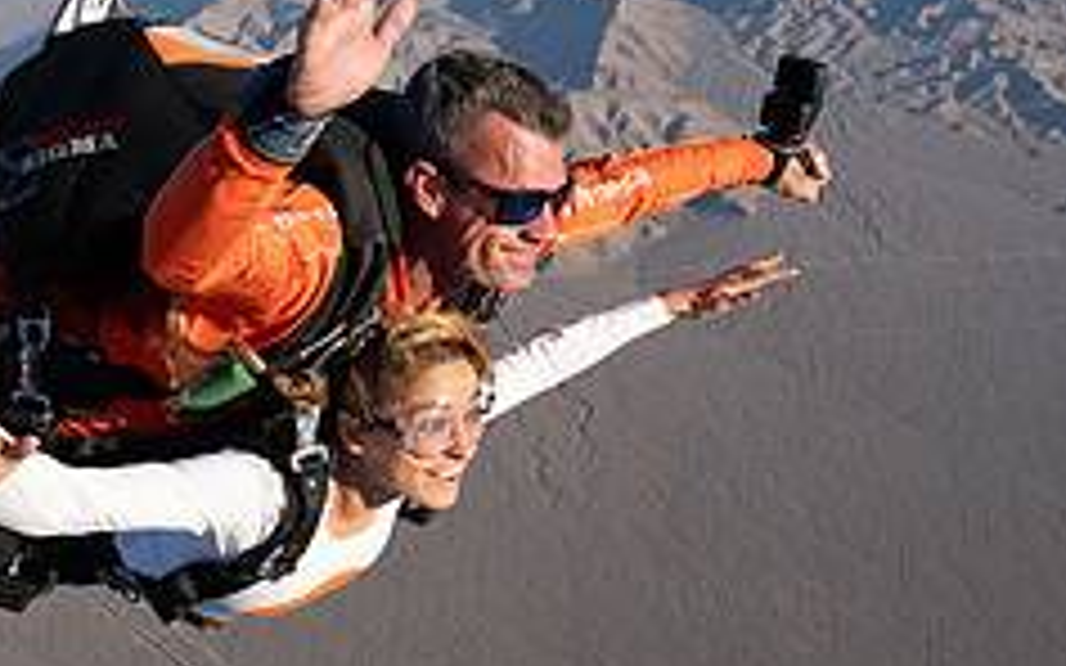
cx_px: 499
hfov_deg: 34.0
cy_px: 443
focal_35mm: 60
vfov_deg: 21.5
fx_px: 1743
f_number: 8
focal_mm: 24
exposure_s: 1/2000
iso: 800
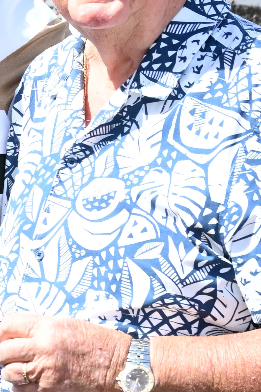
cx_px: -307
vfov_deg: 11.2
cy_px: 486
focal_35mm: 180
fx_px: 1956
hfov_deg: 7.3
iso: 320
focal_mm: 30.5
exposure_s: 1/500
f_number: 6.3
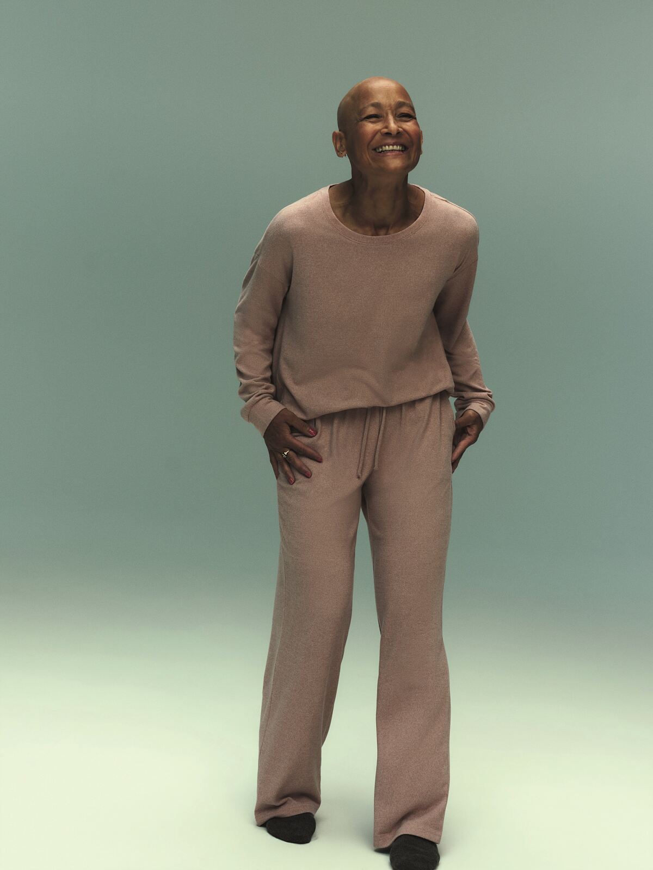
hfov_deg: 23.3
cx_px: 326
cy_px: 435
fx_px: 1585
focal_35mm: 63
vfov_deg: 30.7
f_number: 8
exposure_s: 1/125
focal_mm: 80
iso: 200
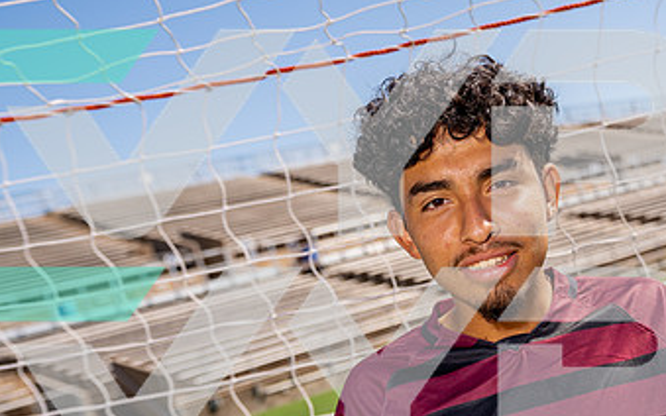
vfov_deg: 18.8
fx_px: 1234
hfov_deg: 29.9
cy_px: 372
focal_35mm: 68
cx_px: 460
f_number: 4.5
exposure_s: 1/1000
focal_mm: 39
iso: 100
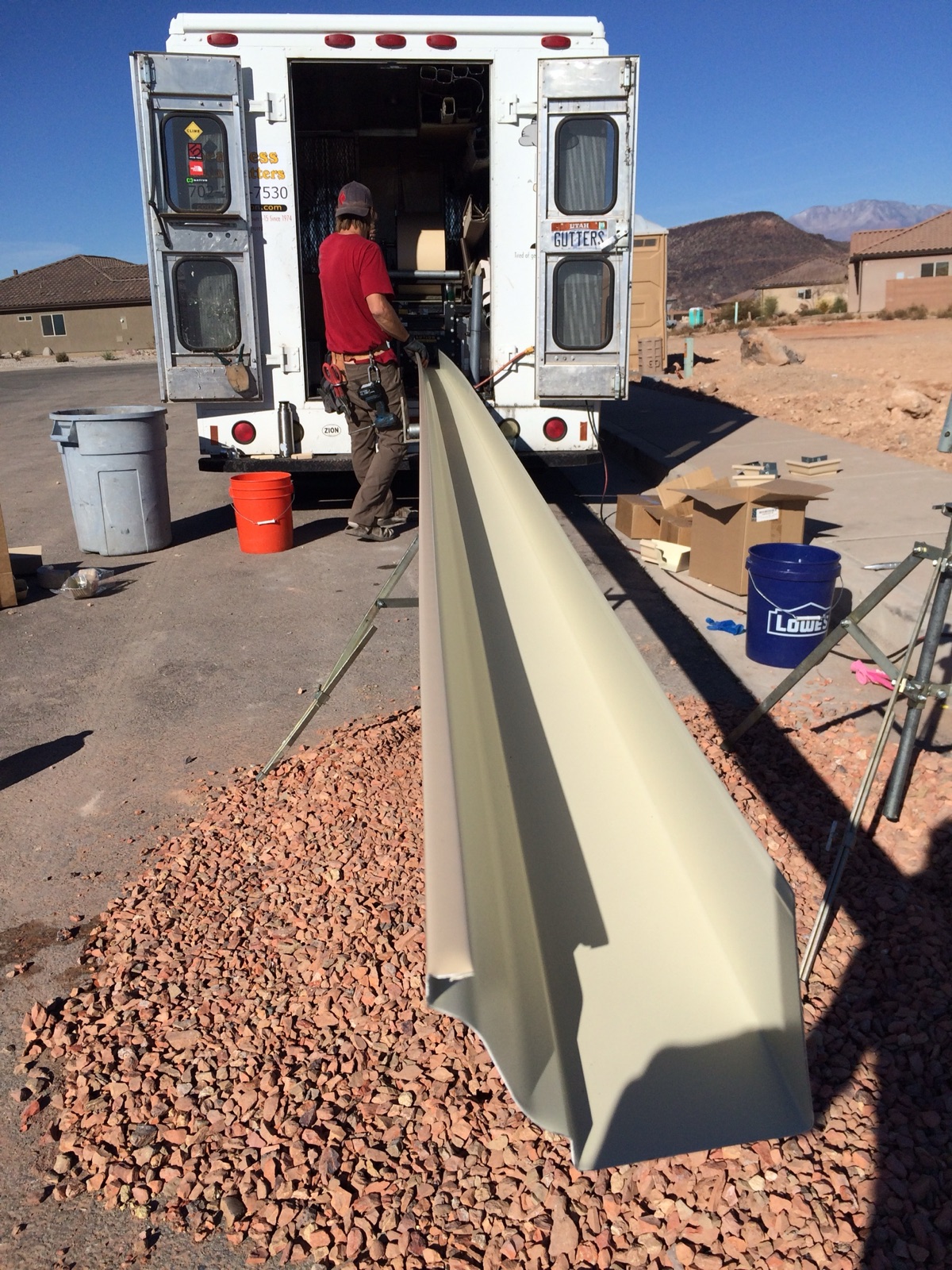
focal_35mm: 29
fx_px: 1063
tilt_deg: -15.3
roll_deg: +4.1
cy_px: 635
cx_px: 476
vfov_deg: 61.7
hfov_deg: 48.2
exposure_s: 1/4566
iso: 32
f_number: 2.2
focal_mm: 4.15
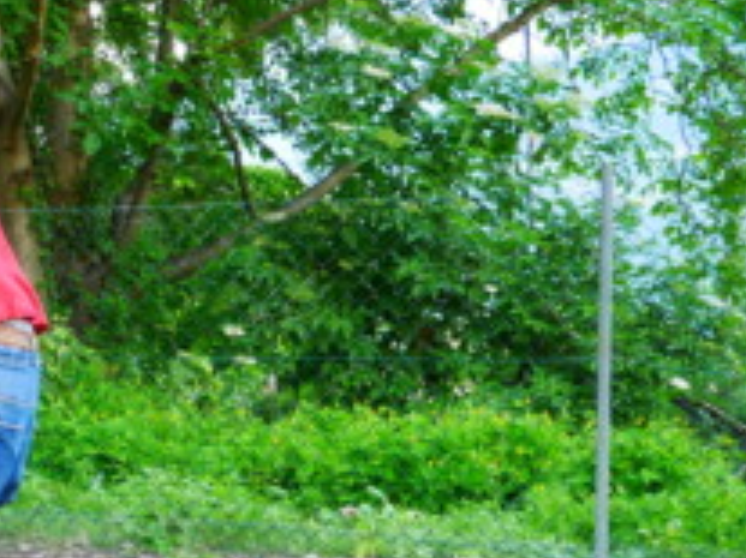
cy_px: 484
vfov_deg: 17.7
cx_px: -47
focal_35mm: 82
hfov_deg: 22.7
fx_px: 1766
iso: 200
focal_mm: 17
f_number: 5.6
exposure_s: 1/80
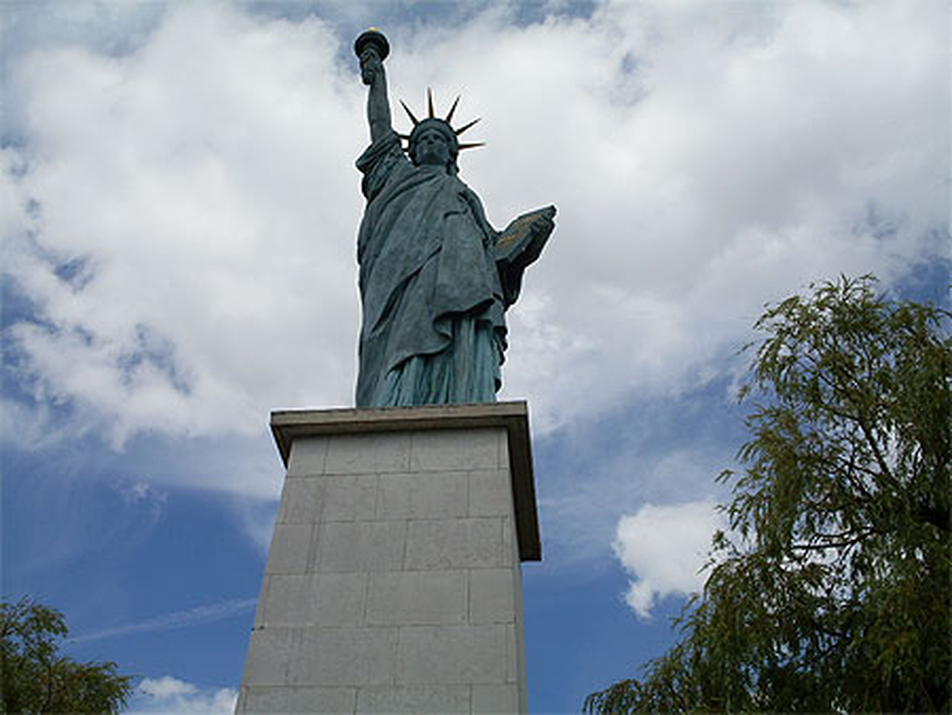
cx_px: 476
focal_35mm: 38
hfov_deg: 49.0
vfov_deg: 37.8
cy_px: 358
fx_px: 1046
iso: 80
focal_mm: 6.3
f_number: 8.4
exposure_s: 1/350
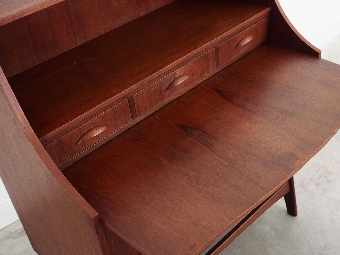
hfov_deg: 41.8
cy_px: 145
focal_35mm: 45
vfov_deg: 32.1
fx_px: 442
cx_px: 207
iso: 2500
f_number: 2.5
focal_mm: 17
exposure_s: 1/250
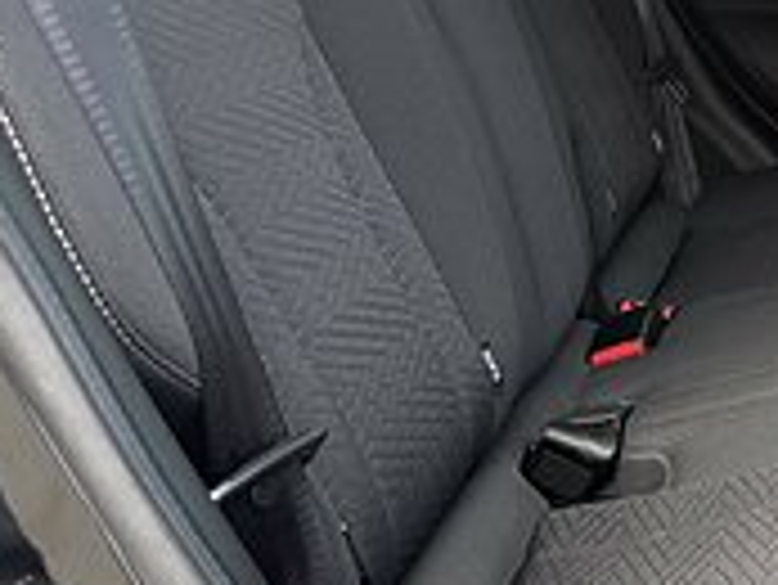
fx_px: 1709
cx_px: 1133
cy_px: -16
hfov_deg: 21.8
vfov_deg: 18.8
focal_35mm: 76
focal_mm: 6.76
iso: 200
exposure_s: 1/191
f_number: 1.78
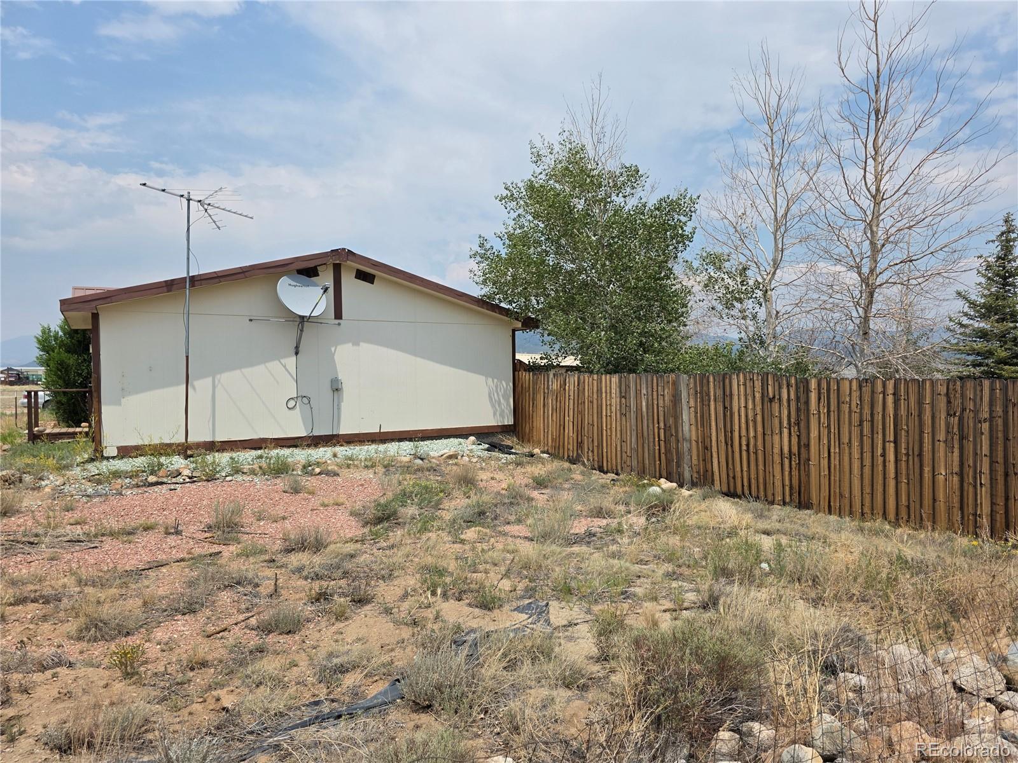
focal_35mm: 23
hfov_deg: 73.9
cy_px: 382
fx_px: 676
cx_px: 509
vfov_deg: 58.9
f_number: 1.7
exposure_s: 1/7944
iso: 64
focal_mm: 6.3
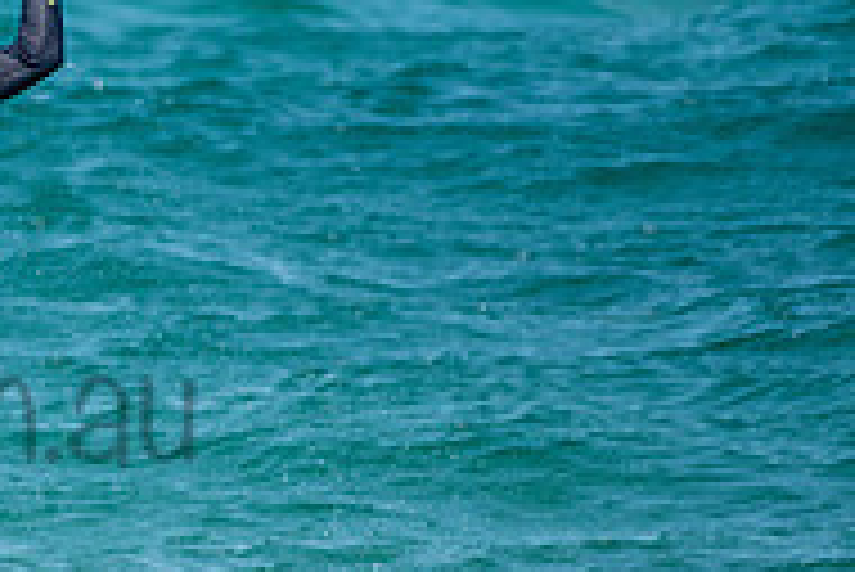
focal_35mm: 1525
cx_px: -279
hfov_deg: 1.4
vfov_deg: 0.9
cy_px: 358
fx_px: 36245
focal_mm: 500
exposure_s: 1/2500
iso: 360
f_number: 5.6
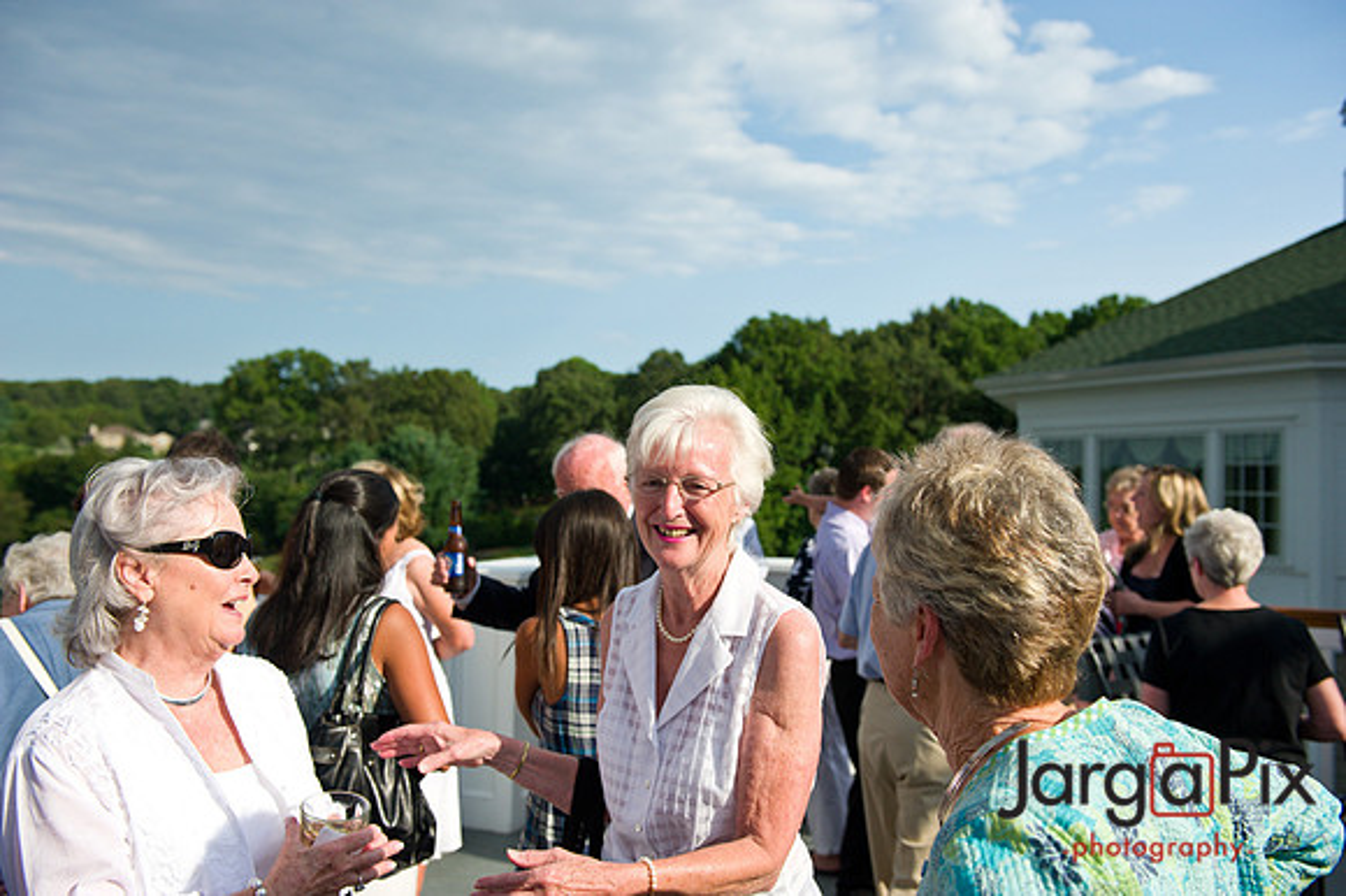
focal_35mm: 34
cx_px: 673
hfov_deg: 55.8
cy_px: 448
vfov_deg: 38.8
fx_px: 1270
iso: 400
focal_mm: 34
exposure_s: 1/3200
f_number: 4.5
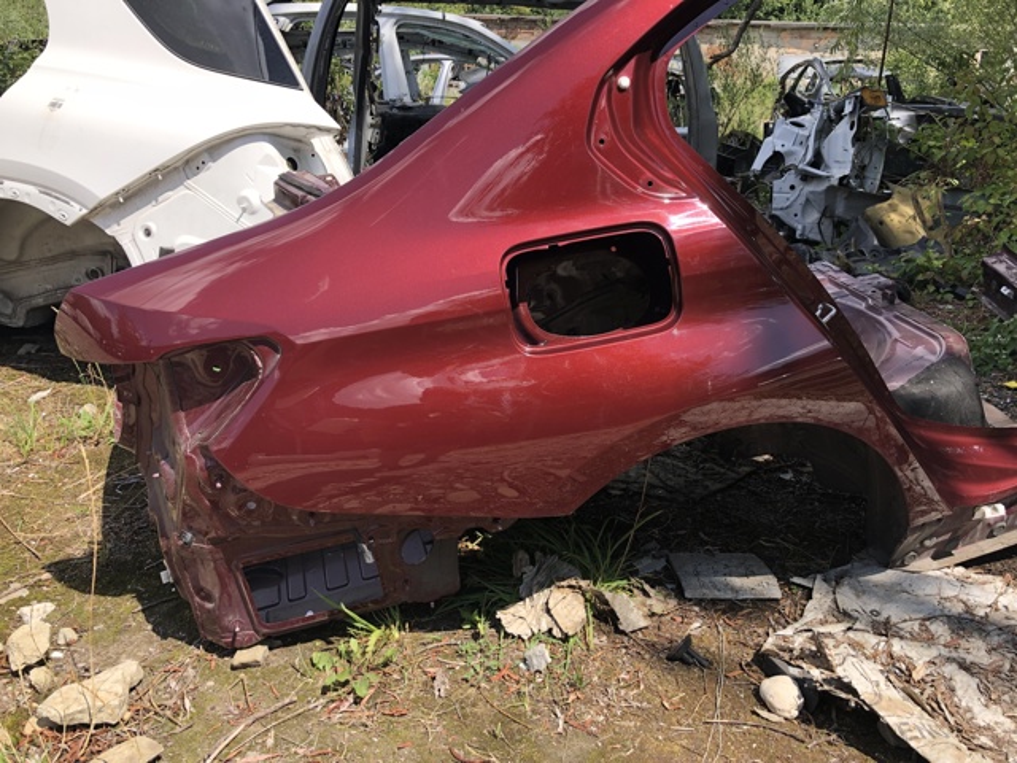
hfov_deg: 63.4
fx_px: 823
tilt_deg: -18.2
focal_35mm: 28
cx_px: 508
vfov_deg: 49.7
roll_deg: +1.1
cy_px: 382
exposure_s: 1/545
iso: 20
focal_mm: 4
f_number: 1.8
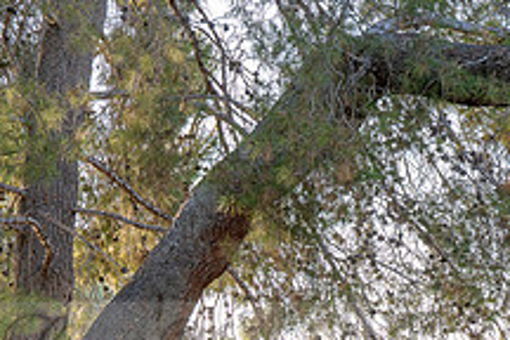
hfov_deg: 7.9
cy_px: 358
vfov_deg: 5.3
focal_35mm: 261
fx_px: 3697
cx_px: 170
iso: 200
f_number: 5.6
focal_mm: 97
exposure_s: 1/200
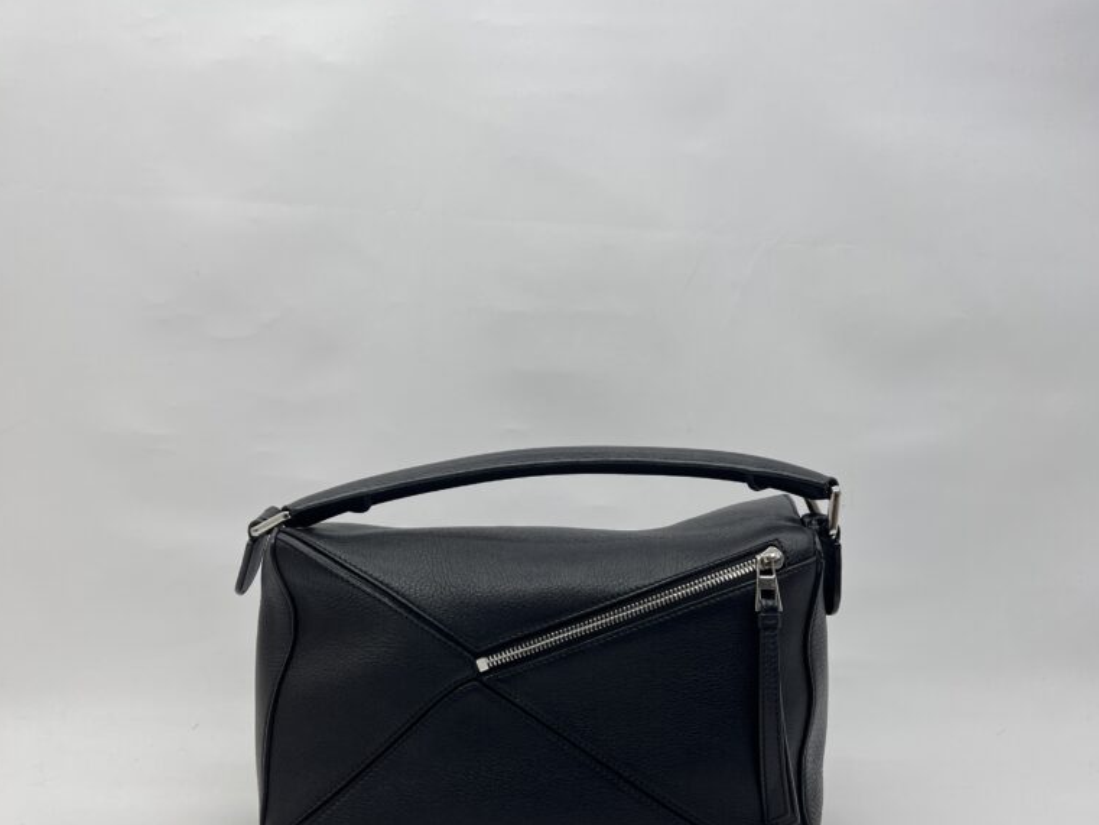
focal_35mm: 35
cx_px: 546
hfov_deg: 52.6
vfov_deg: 40.1
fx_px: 1111
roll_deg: -0.8
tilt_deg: -6.6
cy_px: 562
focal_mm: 5.7
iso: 32
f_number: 1.5
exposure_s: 1/140
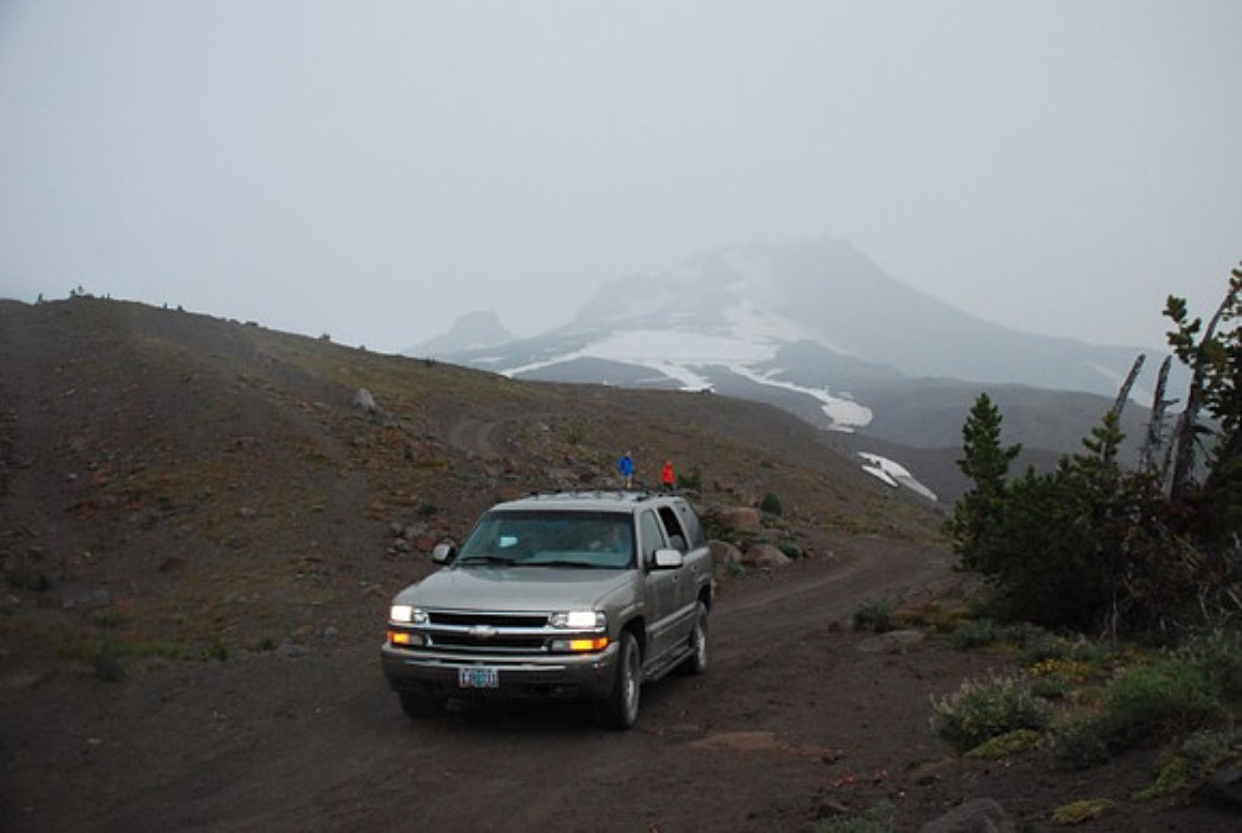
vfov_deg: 40.1
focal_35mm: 33
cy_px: 416
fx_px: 1141
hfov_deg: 57.1
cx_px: 621
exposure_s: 1/640
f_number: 3.8
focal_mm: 22
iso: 1600
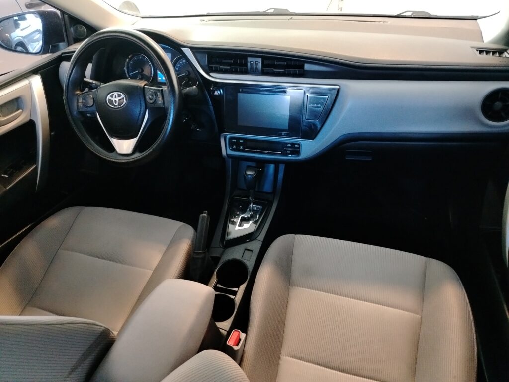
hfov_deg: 71.6
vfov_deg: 56.8
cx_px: 254
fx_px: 353
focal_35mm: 24
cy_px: 191
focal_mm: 5.25
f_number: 1.75
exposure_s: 1/20
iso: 3200
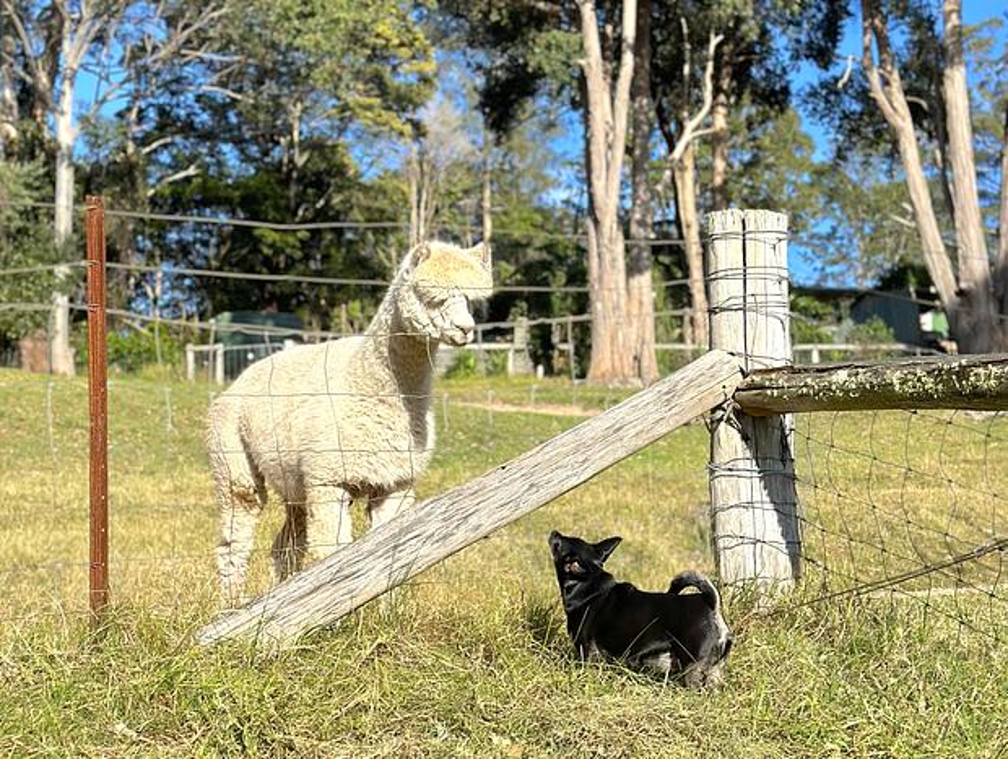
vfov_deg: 30.3
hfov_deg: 39.6
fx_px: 1400
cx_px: 504
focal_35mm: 48
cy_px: 380
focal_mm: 6.86
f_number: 1.78
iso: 80
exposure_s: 1/4566
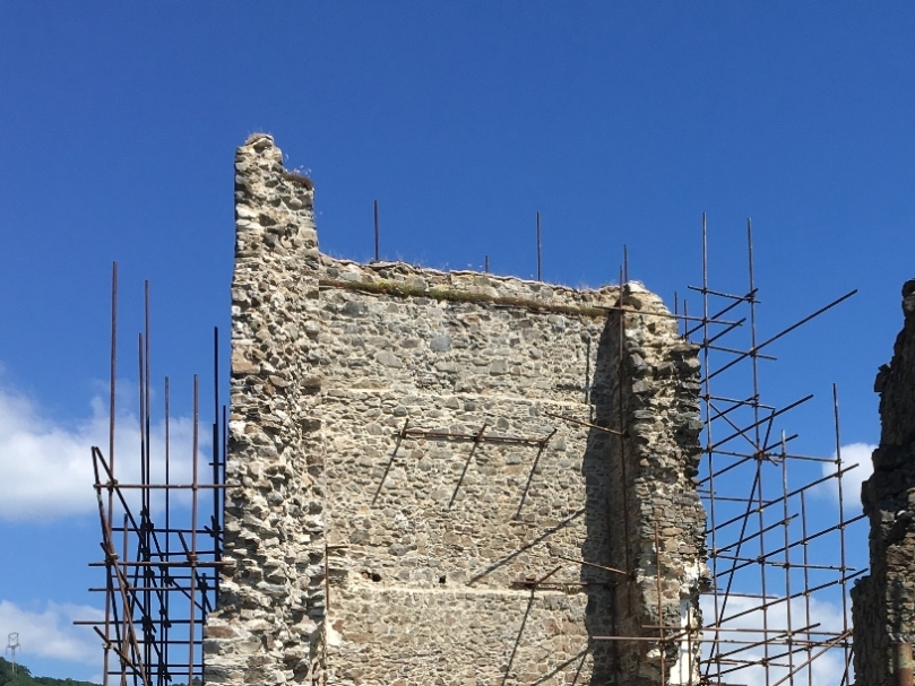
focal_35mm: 43
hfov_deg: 43.6
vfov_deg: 33.6
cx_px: 561
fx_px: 1137
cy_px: 363
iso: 25
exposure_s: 1/2079
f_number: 2.2
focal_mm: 4.15
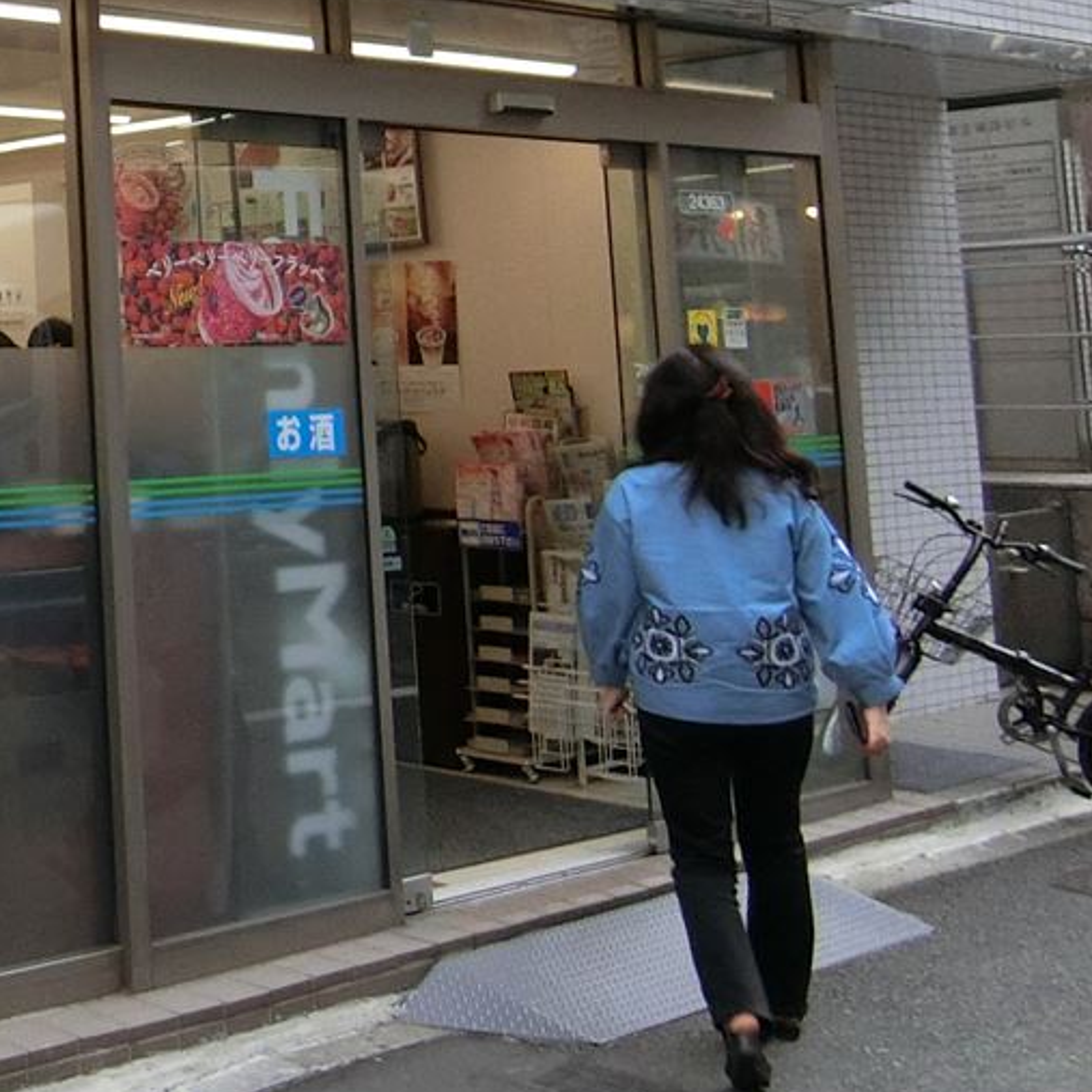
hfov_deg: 24.7
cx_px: -558
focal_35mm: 53
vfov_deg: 31.3
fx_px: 1892
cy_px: 209
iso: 400
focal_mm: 4.06
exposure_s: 1/100
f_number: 6.9
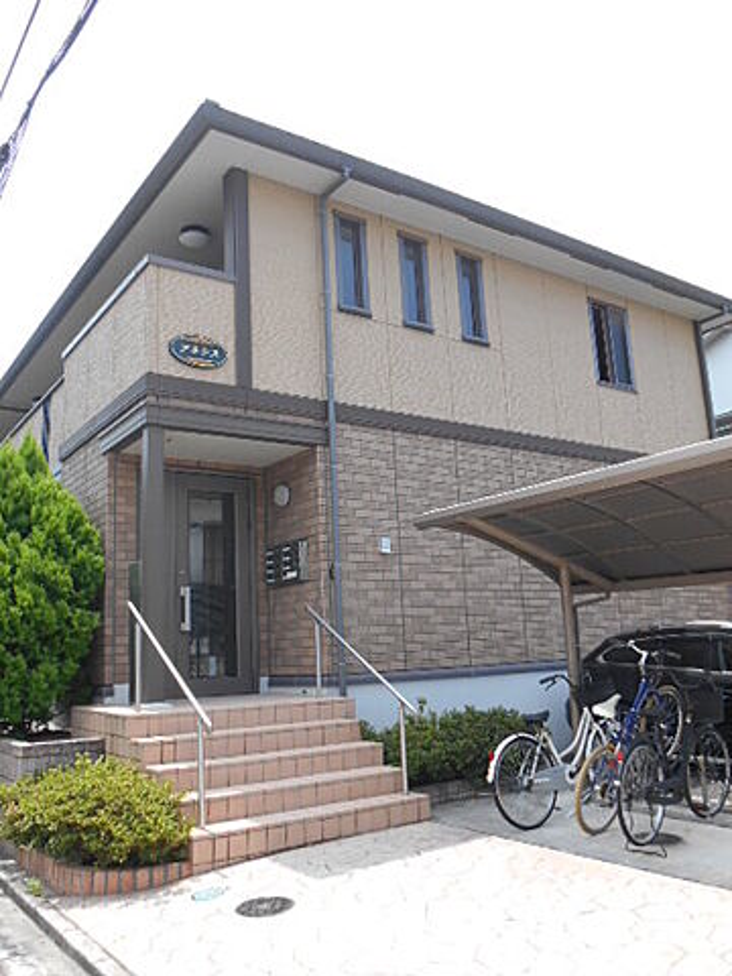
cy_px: 488
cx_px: 366
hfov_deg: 45.4
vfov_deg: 58.4
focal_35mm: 31
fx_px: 874
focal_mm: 5.5
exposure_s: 1/320
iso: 80
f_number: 3.6
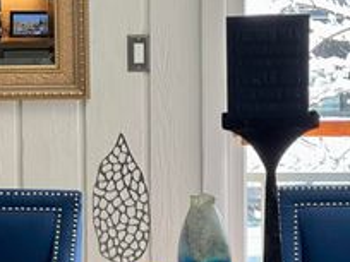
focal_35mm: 189
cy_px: 249
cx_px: 67
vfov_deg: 7.8
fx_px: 1911
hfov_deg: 10.4
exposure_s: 1/120
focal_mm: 9
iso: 125
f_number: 2.8
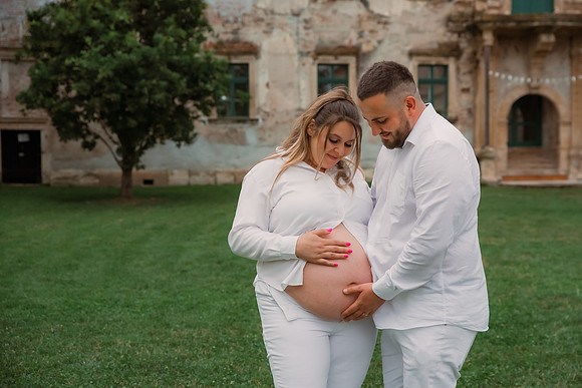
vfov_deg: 21.5
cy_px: 194
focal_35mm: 63
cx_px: 318
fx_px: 1025
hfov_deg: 31.7
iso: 2000
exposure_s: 1/320
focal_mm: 58
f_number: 3.2
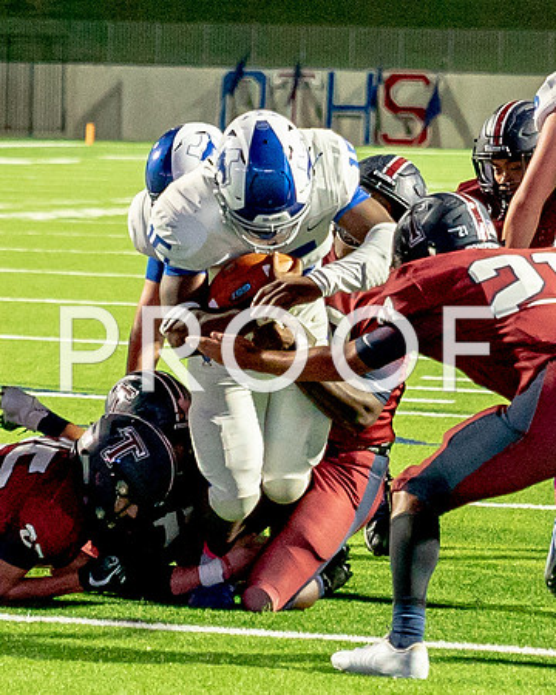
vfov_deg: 6.9
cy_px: 157
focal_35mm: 278
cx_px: 30
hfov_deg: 5.6
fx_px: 5721
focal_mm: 68
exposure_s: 1/1500
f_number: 2.8
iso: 6400
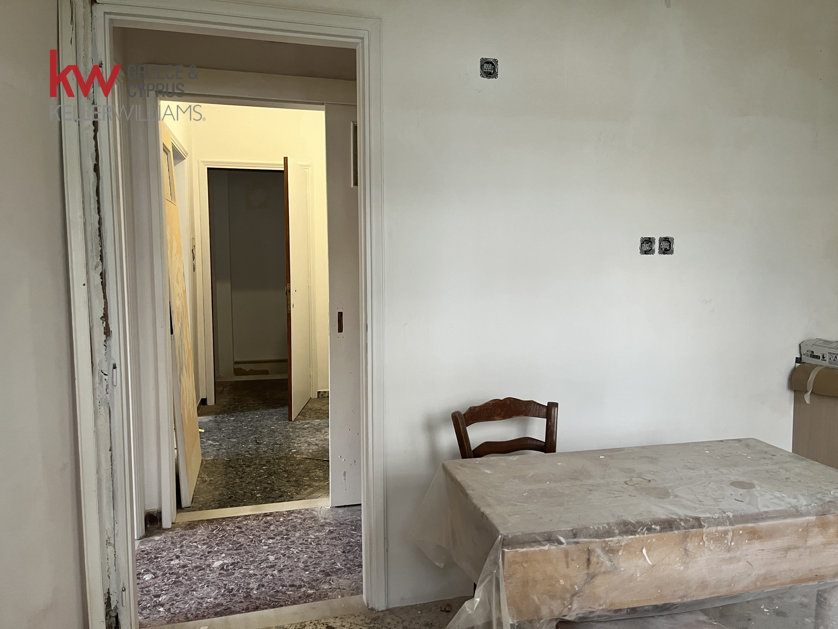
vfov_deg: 53.1
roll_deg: +0.3
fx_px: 629
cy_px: 314
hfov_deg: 67.3
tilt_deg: -5.0
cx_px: 419
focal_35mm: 26
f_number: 1.6
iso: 160
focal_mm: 5.1
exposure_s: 1/50
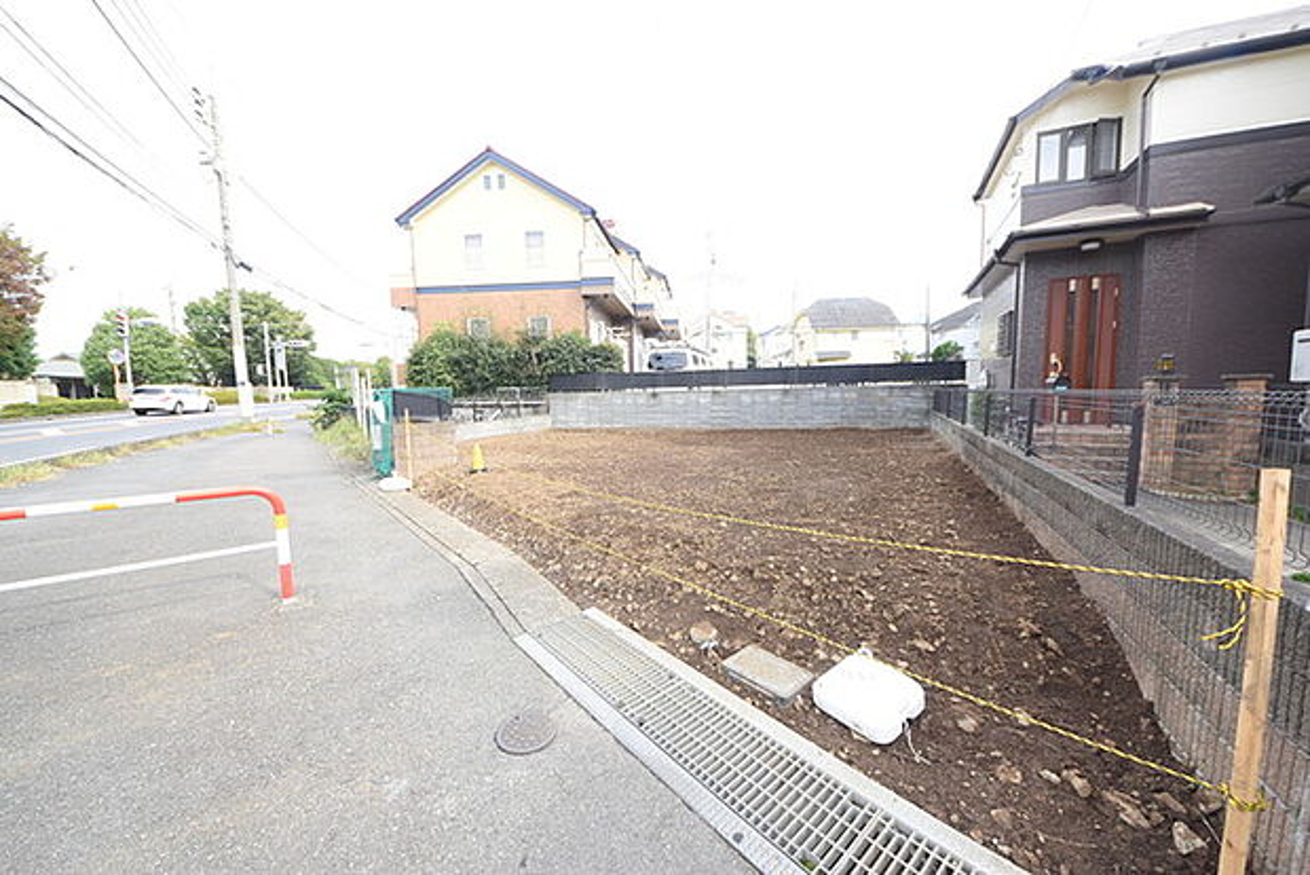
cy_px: 438
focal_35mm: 12
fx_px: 437
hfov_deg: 112.6
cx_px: 655
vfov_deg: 90.1
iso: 400
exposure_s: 1/200
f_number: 7.1
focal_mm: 8
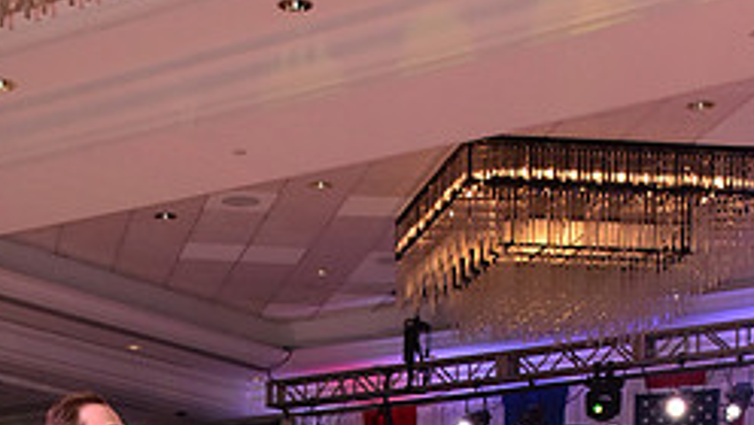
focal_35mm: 93
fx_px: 1861
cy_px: 741
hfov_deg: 22.8
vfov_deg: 12.1
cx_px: 275
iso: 2500
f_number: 6.3
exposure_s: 1/320
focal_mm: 38
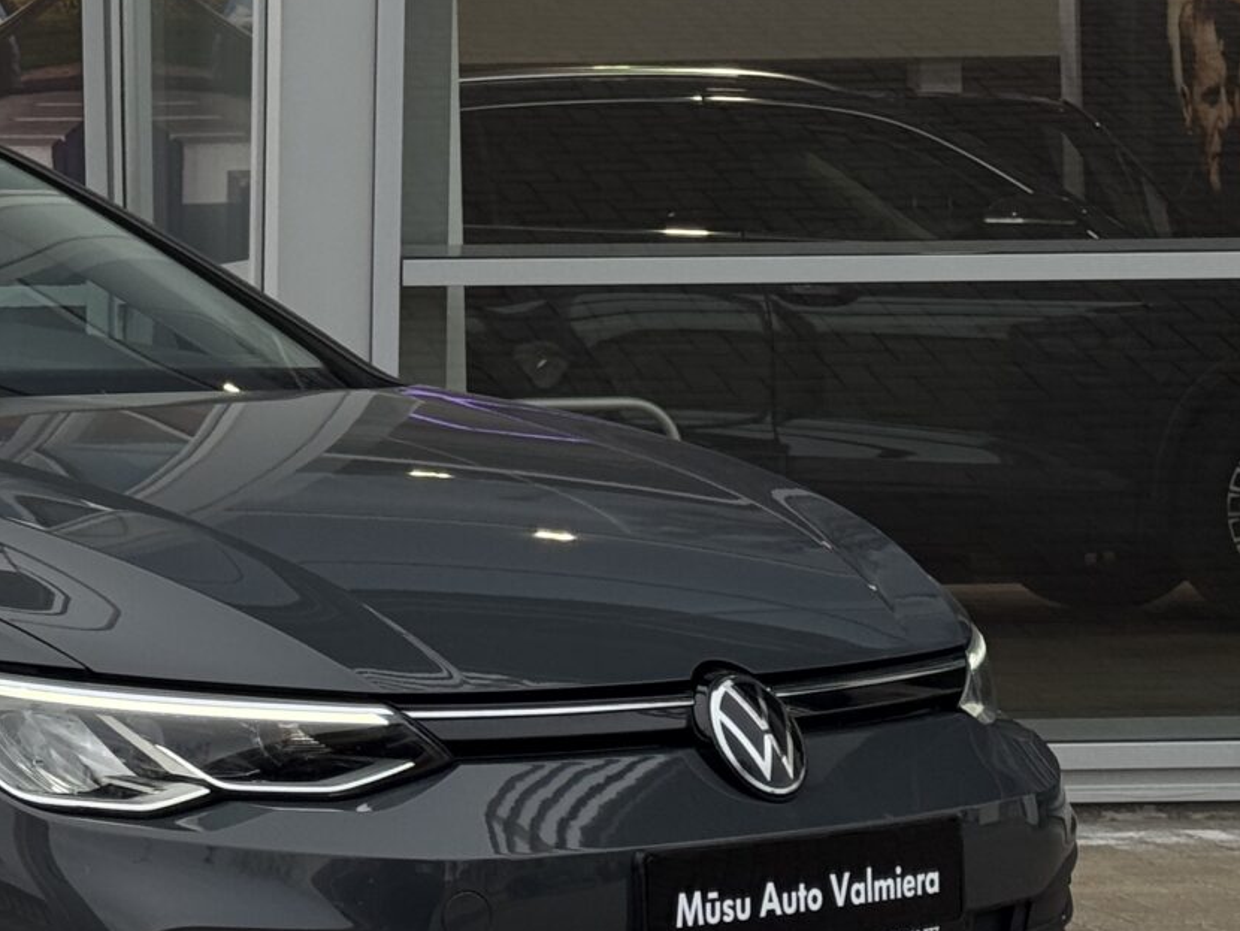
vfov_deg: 11.1
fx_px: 4766
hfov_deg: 14.4
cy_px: 192
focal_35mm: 133
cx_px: -197
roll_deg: +1.5
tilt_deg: +2.1
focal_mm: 6.76
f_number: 1.78
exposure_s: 1/715
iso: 64
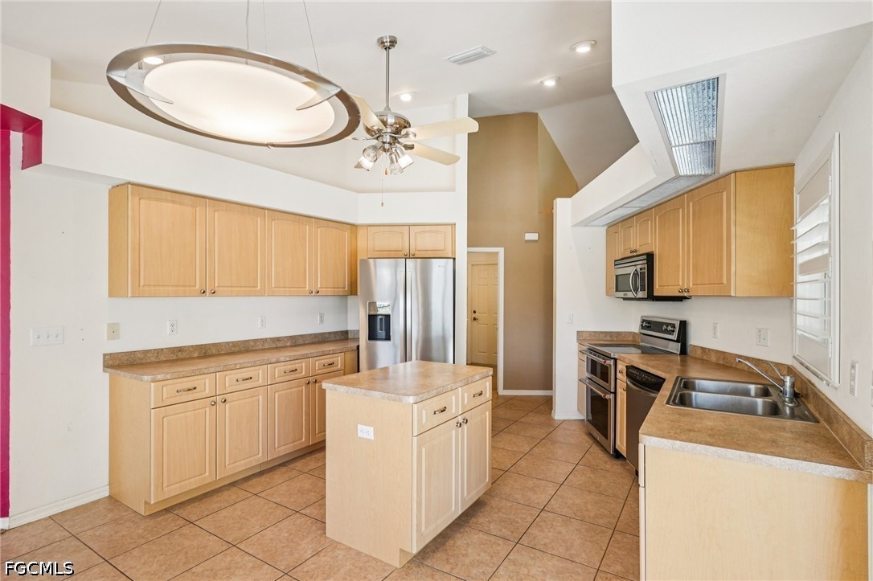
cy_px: 290
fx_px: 436
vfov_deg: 67.3
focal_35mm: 18
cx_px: 436
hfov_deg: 90.0
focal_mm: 18
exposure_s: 1/30
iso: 400
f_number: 8
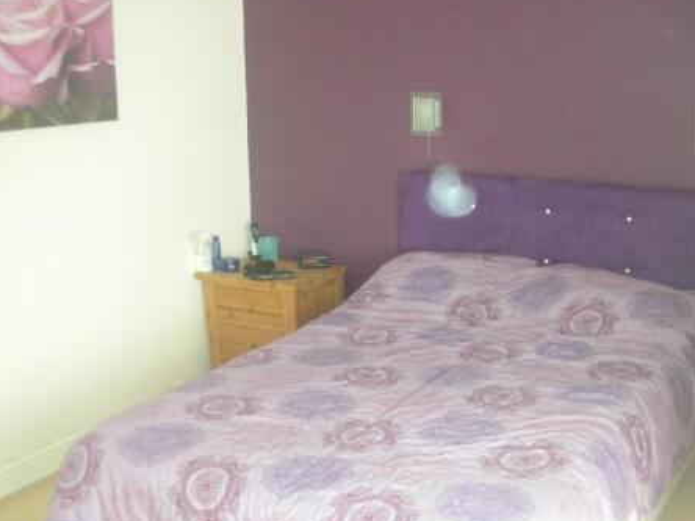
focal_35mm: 46
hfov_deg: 40.8
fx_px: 924
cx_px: 453
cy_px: 296
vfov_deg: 31.5
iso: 200
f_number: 3
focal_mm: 5.8
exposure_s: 1/30.1
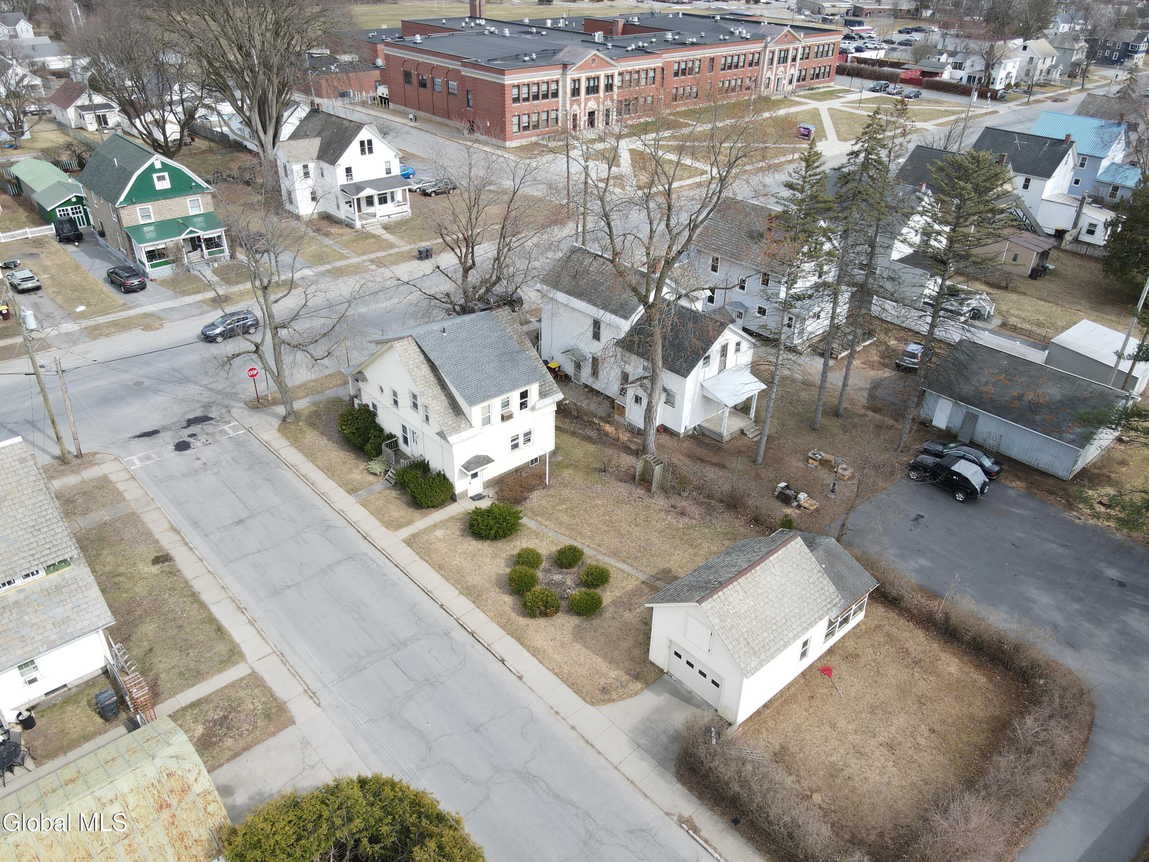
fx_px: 797
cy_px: 431
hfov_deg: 71.6
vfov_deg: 56.8
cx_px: 574
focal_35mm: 24
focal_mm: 4.5
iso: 100
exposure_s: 1/350
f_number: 2.8
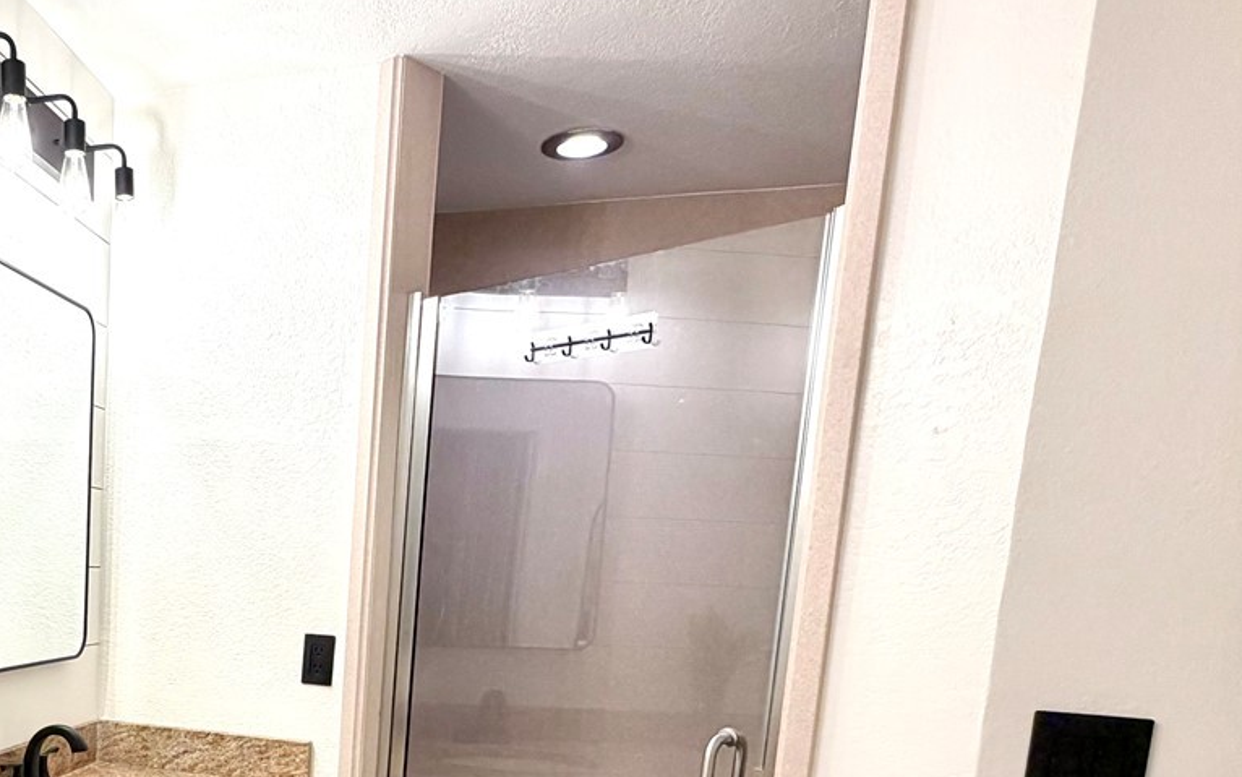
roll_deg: -2.1
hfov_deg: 54.7
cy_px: 699
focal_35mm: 31
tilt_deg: -7.5
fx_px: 1049
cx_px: 165
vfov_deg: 37.9
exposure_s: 1/120
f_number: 2.2
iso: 125
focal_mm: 2.22
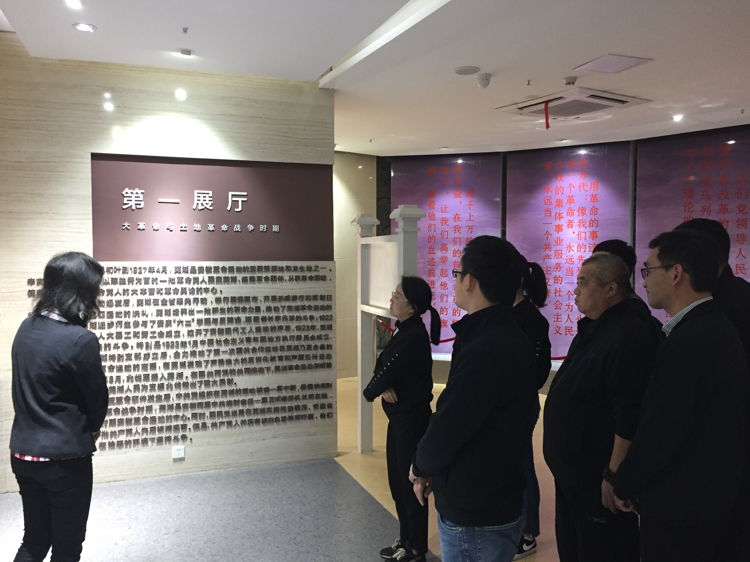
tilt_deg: -2.1
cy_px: 281
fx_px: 628
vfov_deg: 48.2
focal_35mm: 29
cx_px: 375
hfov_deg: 61.7
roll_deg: -0.8
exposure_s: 1/33
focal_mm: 4.15
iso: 200
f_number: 2.2
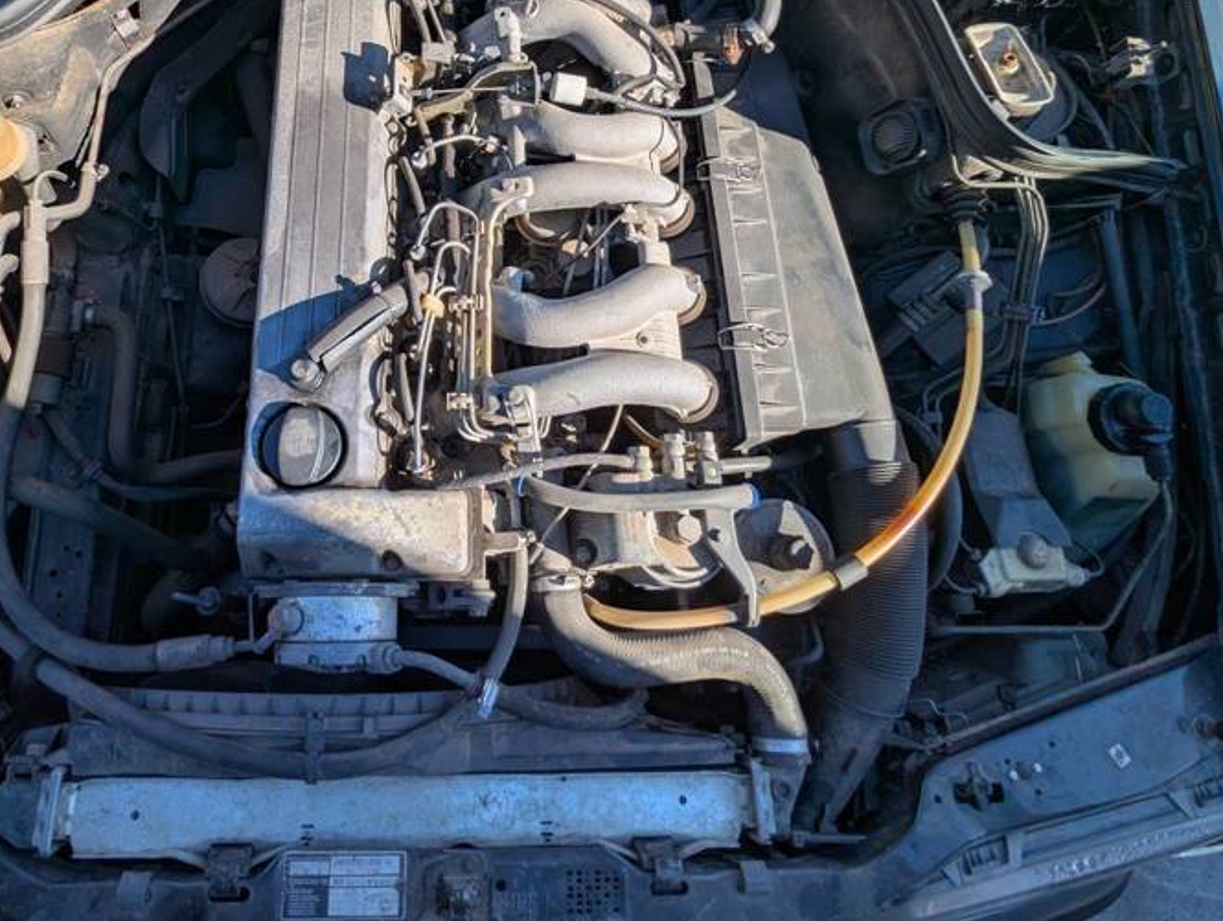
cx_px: 454
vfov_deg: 57.4
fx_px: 814
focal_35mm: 23
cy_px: 289
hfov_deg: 72.5
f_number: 2.2
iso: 48
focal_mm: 2.35
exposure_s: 1/921
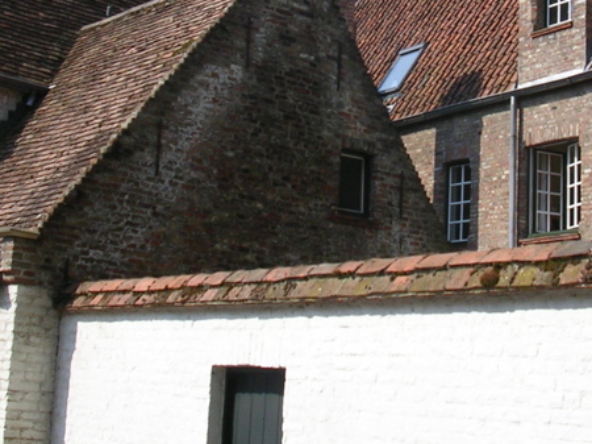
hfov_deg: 27.2
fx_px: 1214
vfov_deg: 20.4
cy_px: 71
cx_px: 404
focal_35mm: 71
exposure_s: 1/258
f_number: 5.6
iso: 50
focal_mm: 5.8
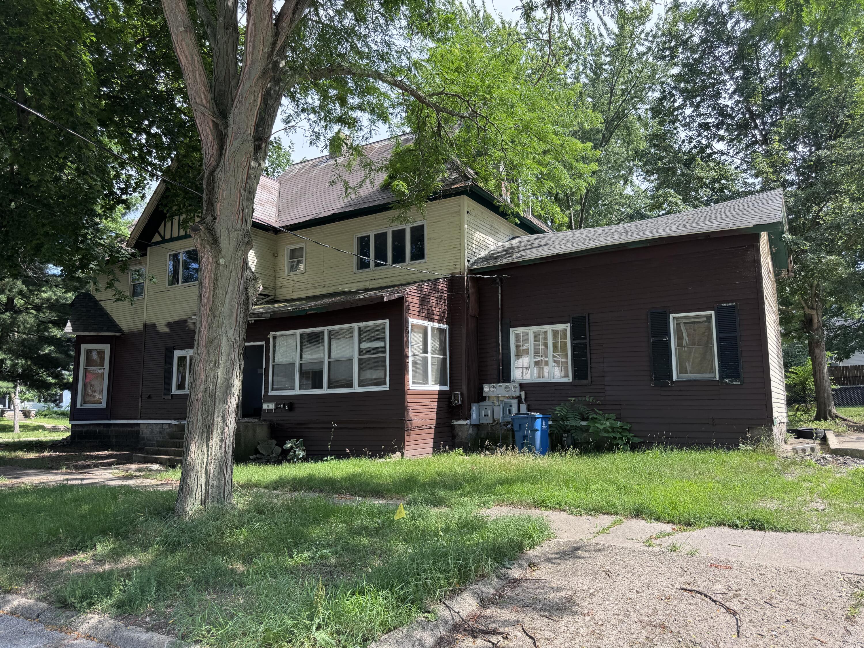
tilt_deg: +6.6
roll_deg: -0.9
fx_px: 599
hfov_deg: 71.6
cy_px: 324
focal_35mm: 24
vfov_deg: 56.8
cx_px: 432
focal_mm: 6.76
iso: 80
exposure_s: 1/864
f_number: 1.78
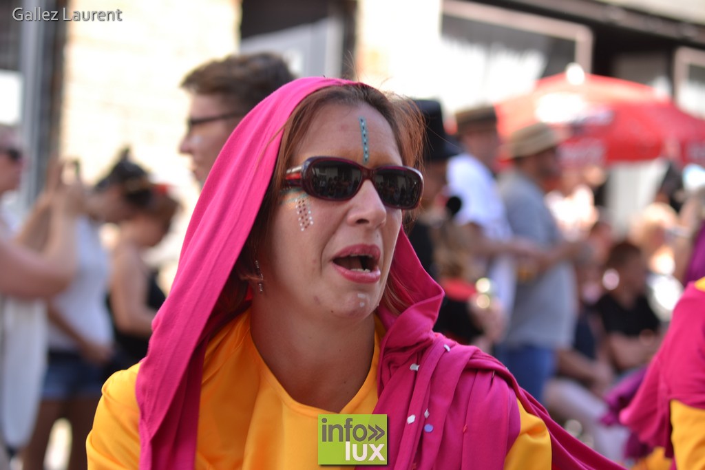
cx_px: 352
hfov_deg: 22.6
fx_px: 1763
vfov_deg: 15.2
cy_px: 235
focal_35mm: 90
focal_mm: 60
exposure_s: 1/250
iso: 100
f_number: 2.8
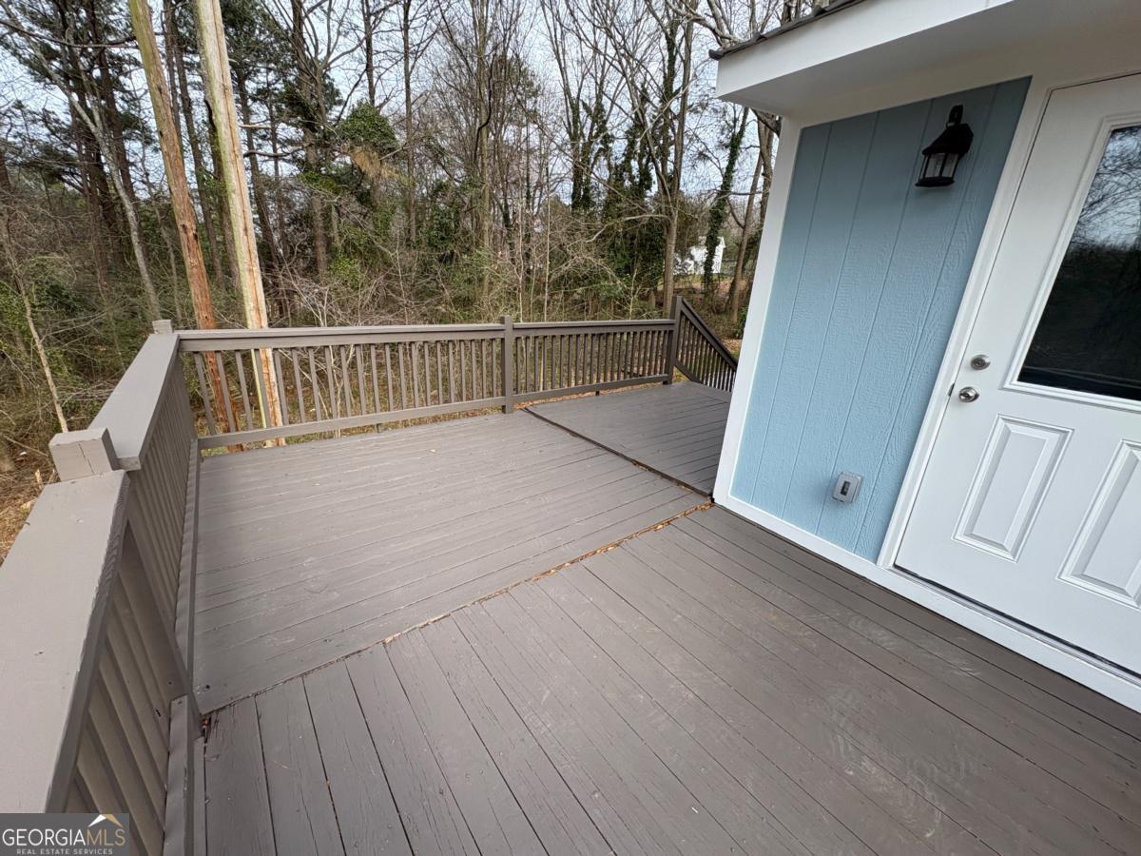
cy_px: 428
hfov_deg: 102.1
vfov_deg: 85.7
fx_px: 461
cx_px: 570
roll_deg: -1.4
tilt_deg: -19.0
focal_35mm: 14
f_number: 2.2
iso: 40
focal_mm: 2.22
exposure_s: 1/371
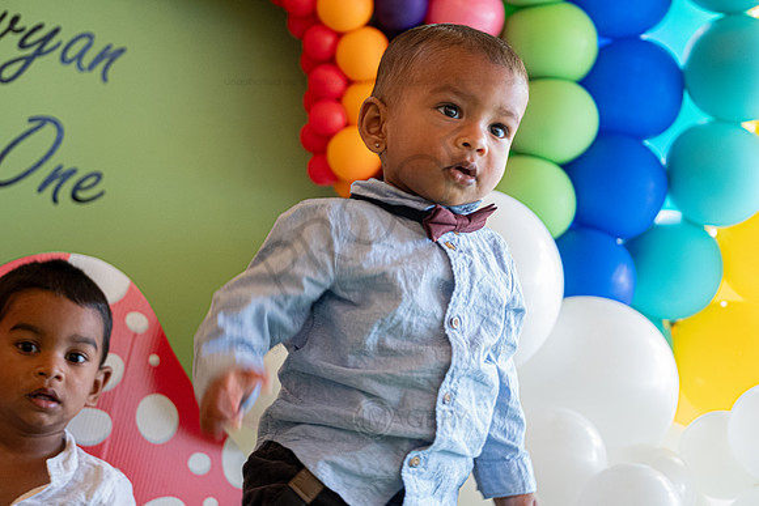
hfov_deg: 27.0
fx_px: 1582
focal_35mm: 75
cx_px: 380
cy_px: 253
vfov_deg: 18.2
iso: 1600
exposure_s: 1/30
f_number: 2.8
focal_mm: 50
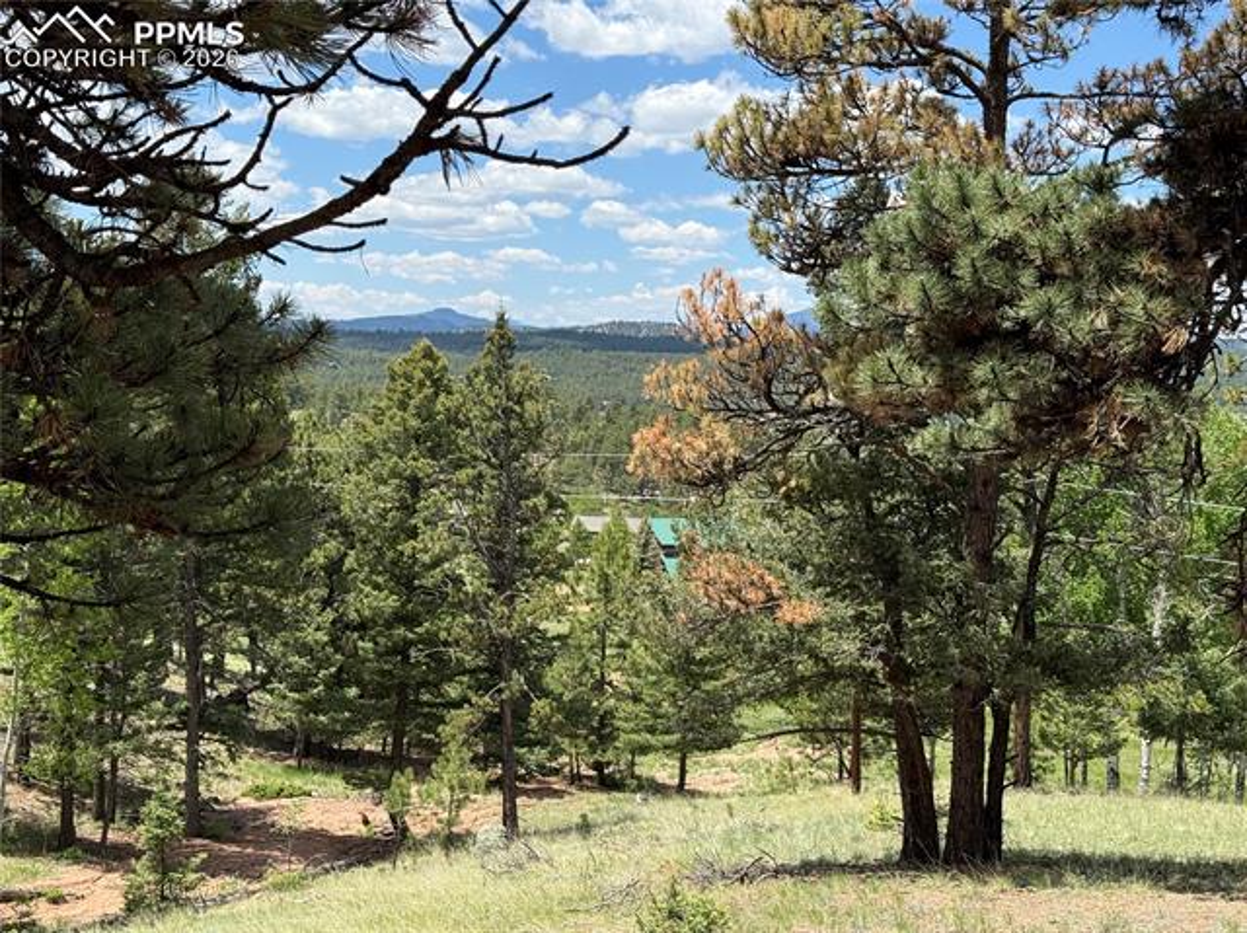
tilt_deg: -2.8
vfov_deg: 30.2
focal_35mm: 48
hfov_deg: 39.7
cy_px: 466
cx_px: 624
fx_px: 1728
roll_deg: -1.9
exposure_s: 1/3378
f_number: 1.78
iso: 80
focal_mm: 6.76
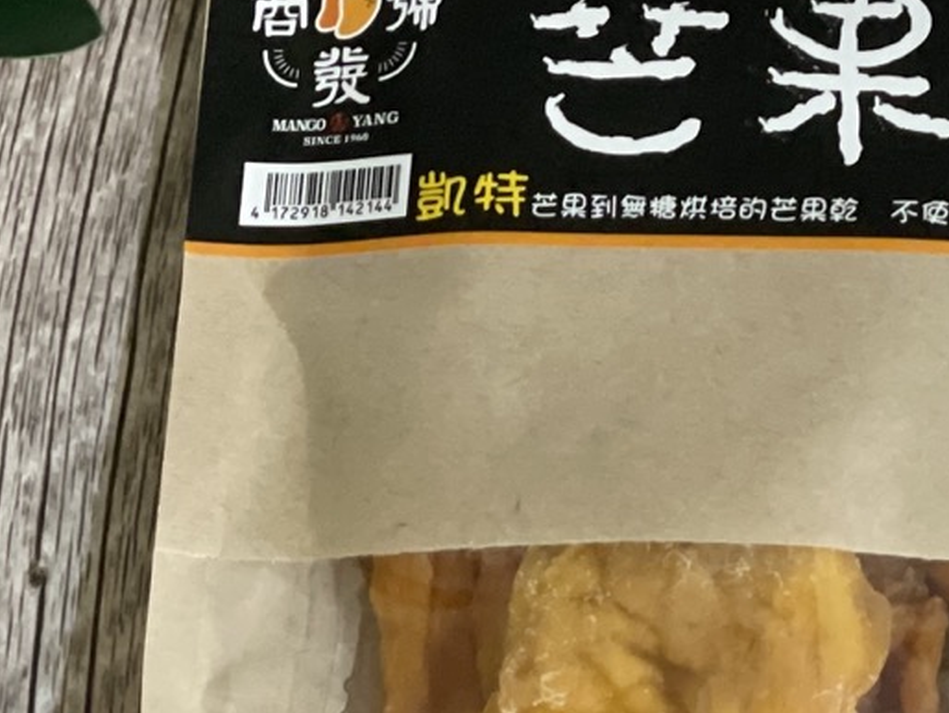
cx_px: 790
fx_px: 4992
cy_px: 574
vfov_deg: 8.2
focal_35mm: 182
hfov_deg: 10.8
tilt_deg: -73.0
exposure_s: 1/24
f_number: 2
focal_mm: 6
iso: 500
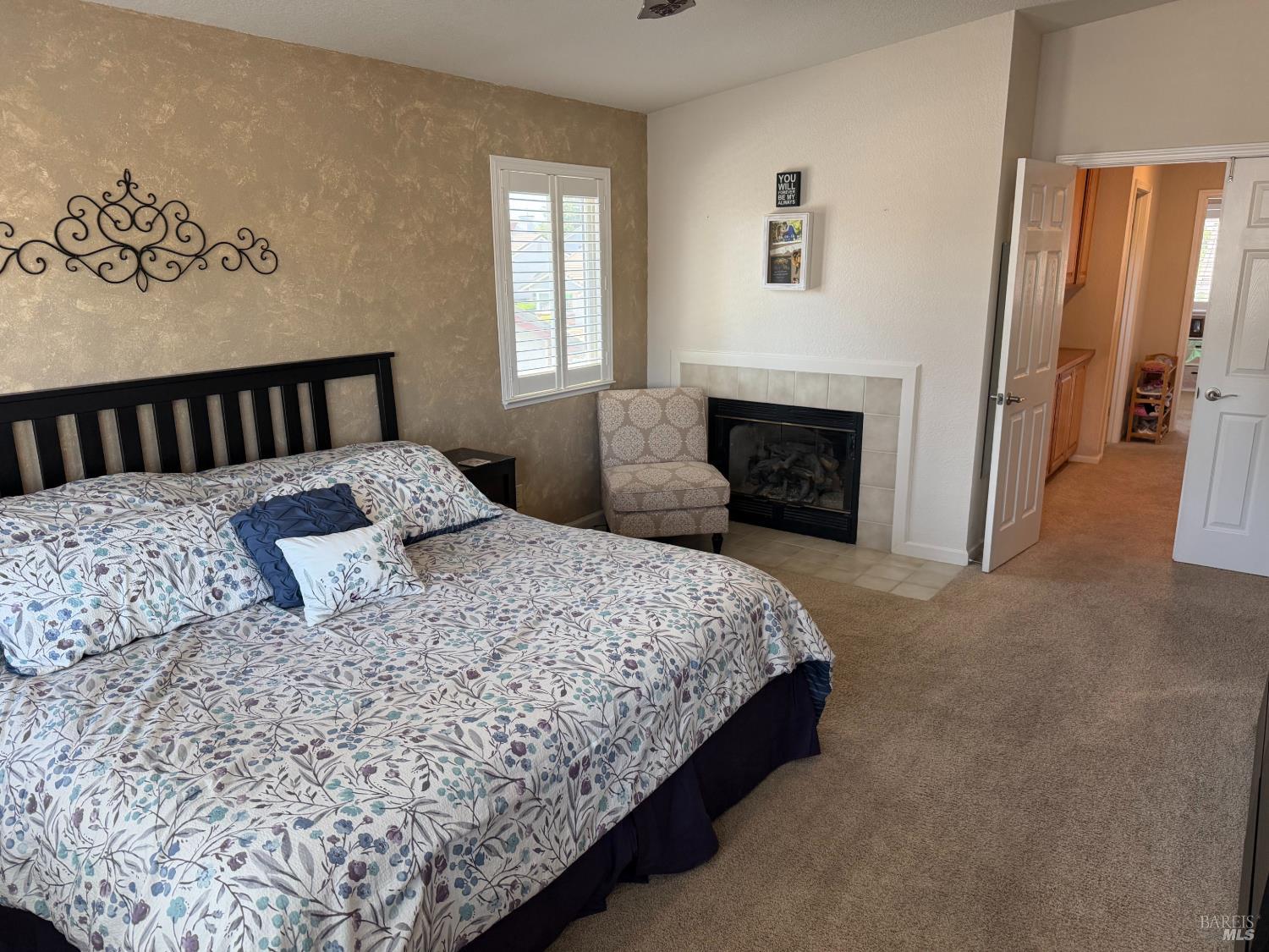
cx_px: 634
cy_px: 476
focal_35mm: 24
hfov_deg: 71.6
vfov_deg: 56.8
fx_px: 880
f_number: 1.78
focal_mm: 6.76
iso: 320
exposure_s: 1/120
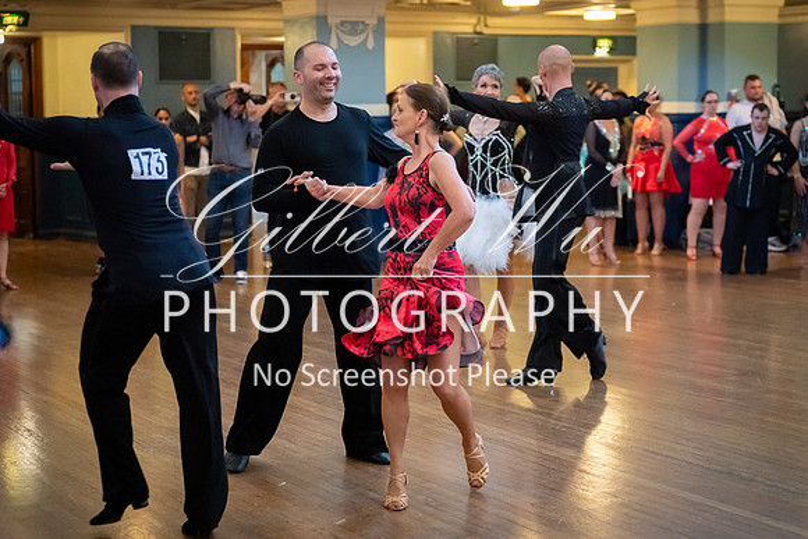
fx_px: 1589
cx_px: 440
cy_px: 246
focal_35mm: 71
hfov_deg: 28.5
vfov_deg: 19.3
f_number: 2.5
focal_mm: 65
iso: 6400
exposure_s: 1/500
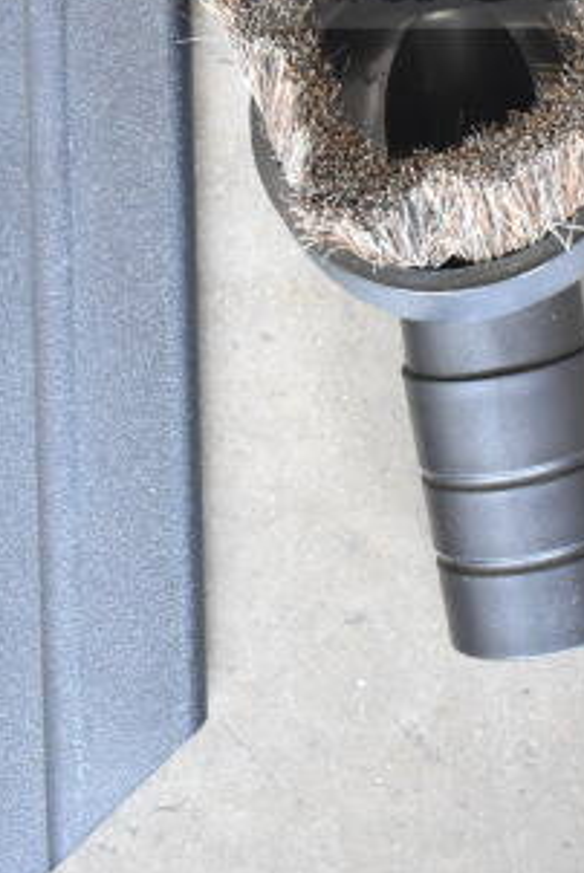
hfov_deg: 11.5
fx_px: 2865
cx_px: 578
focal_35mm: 118
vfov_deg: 16.5
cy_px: -202
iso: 1600
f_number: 4
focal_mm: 26
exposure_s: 1/50
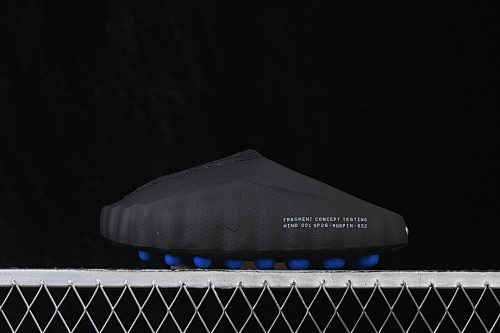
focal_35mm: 75
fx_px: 1041
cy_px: 166
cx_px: 250
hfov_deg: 27.0
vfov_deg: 18.2
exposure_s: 1/60
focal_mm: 50
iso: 160
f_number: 6.3
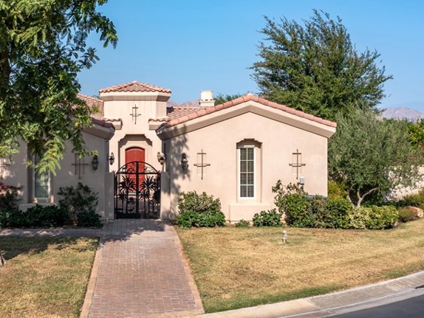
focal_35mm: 48
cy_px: 157
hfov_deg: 39.1
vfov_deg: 30.3
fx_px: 588
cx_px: 134
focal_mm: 10.26
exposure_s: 1/1250
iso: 100
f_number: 5.6
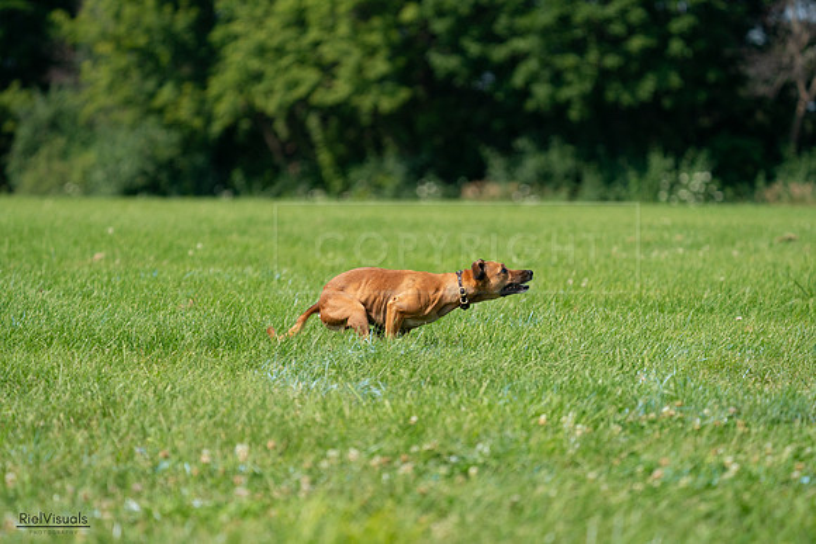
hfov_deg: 8.5
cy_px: 272
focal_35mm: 243
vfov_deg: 5.7
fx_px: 5509
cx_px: 408
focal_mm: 243
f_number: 5.6
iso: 800
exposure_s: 1/4000
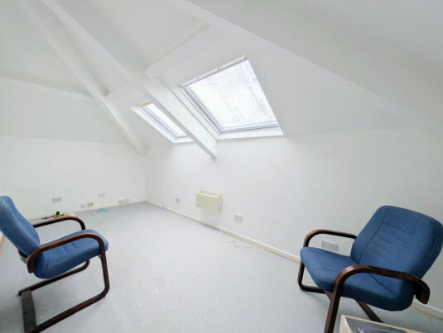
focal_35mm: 13
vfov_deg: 90.0
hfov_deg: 105.9
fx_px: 167
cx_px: 207
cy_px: 175
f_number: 1.95
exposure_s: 1/706
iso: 42
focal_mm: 2.23
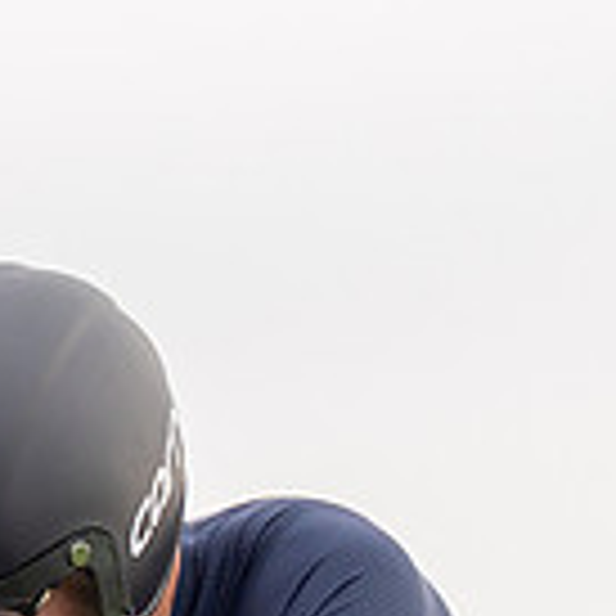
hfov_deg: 3.5
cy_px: 872
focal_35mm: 507
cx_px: 144
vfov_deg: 3.4
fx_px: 10207
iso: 200
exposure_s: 1/800
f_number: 4.5
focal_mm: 75
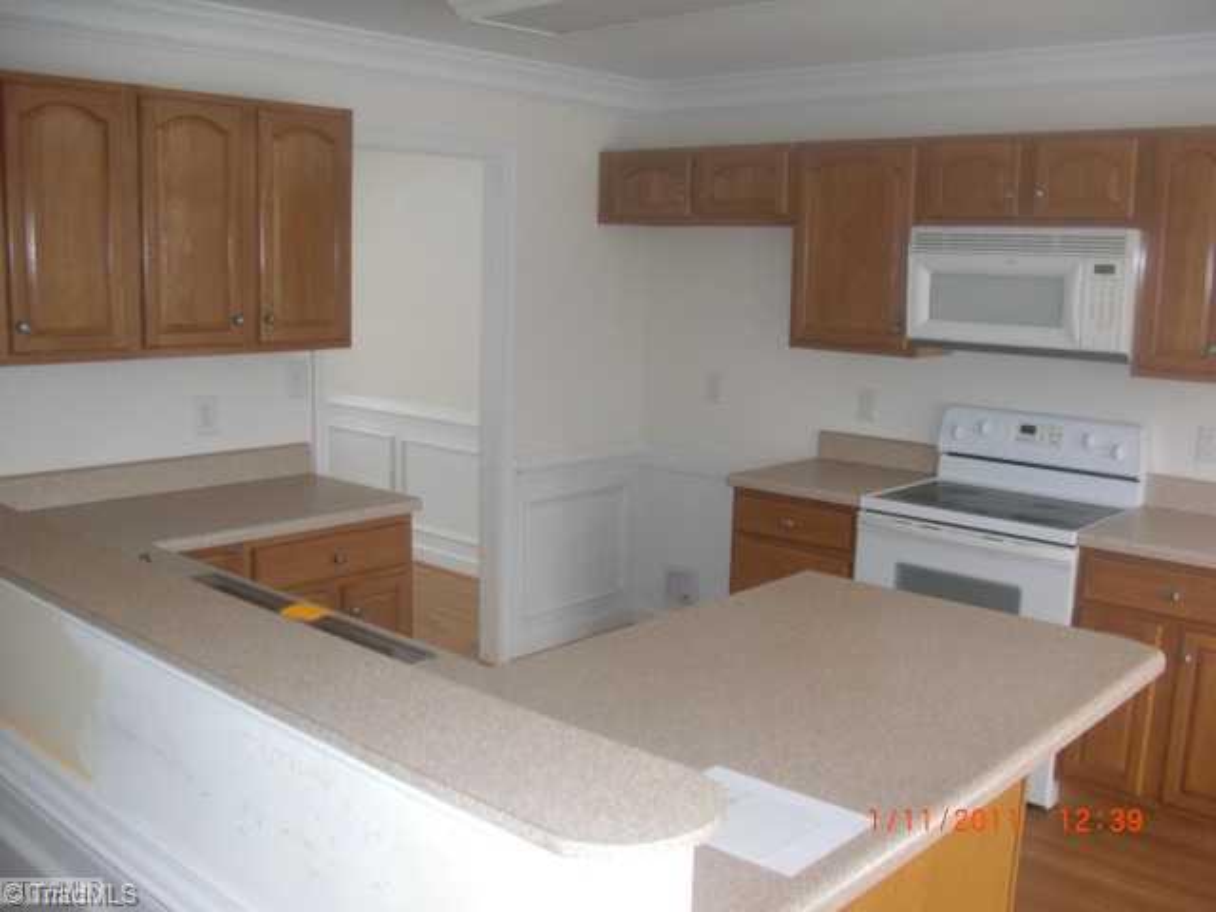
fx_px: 1265
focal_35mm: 36
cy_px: 456
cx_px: 608
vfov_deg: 39.7
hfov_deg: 51.4
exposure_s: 1/60
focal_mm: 6.3
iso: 200
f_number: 2.8
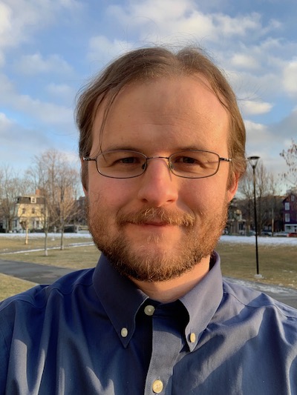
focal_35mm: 32
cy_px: 198
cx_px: 148
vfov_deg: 56.8
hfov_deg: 44.2
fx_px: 366
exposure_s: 1/121
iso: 20
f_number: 2.2
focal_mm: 2.87
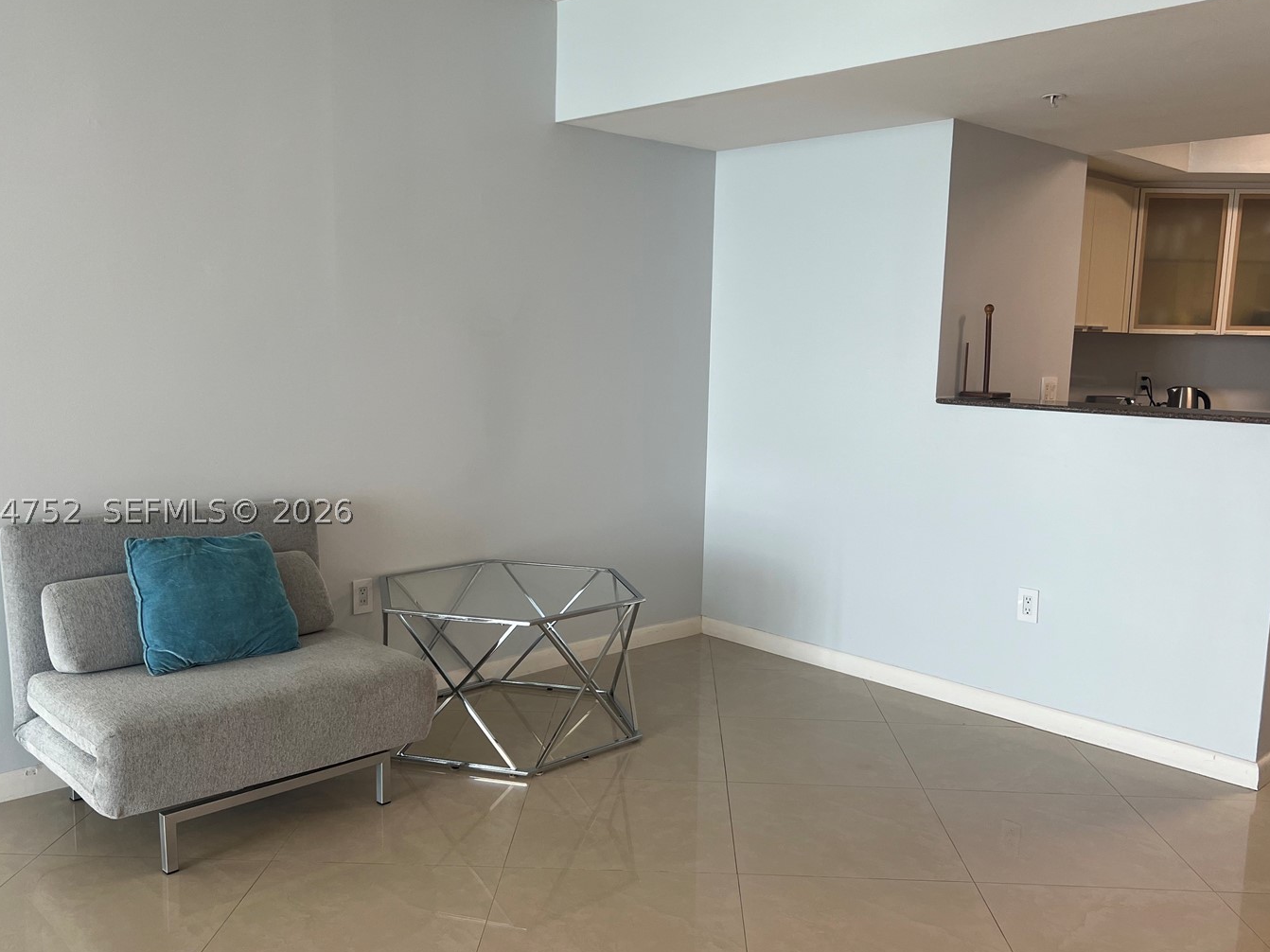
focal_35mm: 31
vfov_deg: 45.4
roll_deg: -1.9
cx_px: 643
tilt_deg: -9.1
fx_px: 1137
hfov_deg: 58.4
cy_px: 511
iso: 64
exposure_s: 1/120
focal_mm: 5.7
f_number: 1.5
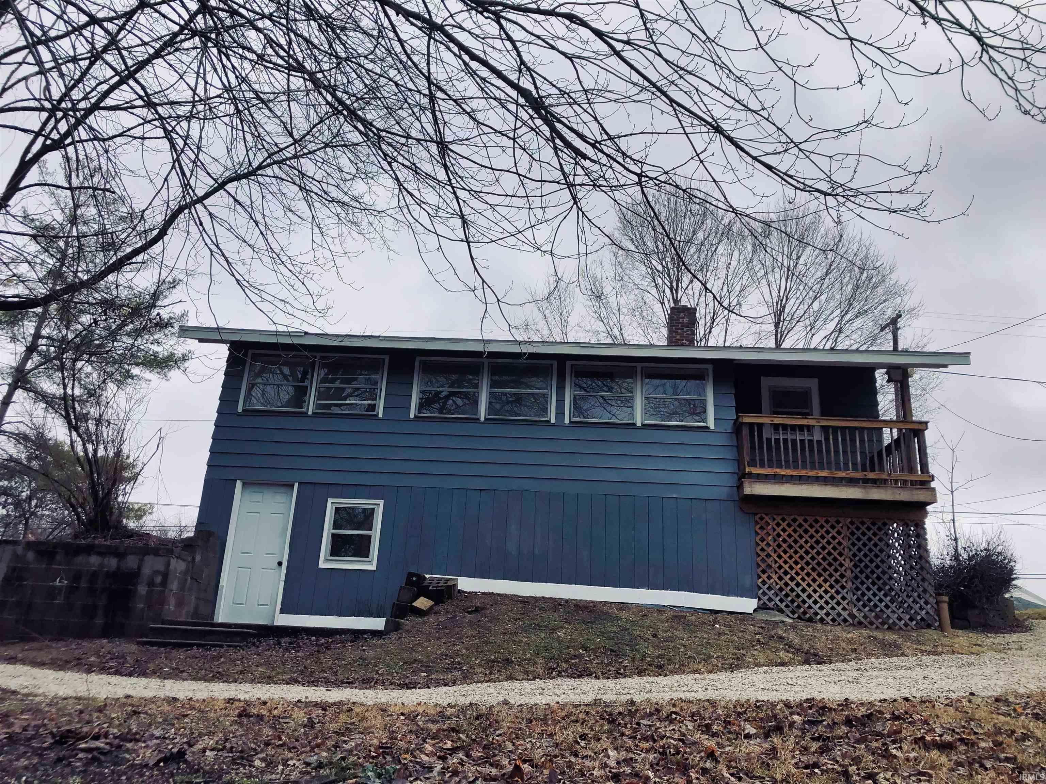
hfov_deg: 63.4
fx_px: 846
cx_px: 523
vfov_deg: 49.7
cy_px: 392
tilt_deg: +19.3
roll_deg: -3.4
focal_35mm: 28
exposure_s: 1/384
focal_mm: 3.99
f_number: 1.8
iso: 20
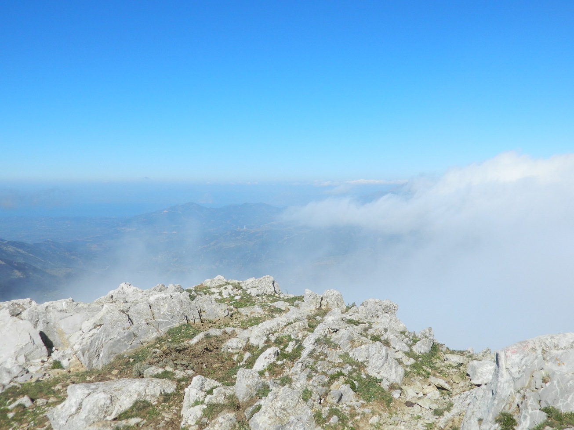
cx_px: 287
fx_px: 580
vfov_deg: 40.7
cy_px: 215
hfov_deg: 52.6
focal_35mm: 35
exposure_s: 1/200
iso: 80
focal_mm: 6.2
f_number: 9.4
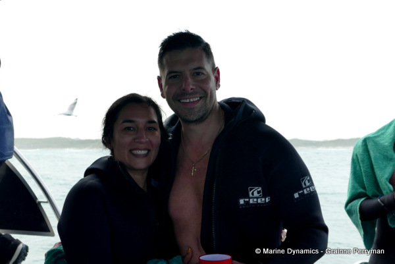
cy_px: 132
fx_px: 417
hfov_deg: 50.7
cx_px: 198
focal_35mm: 38
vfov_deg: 35.1
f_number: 3.1
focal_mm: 13.7
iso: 125
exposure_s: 1/500
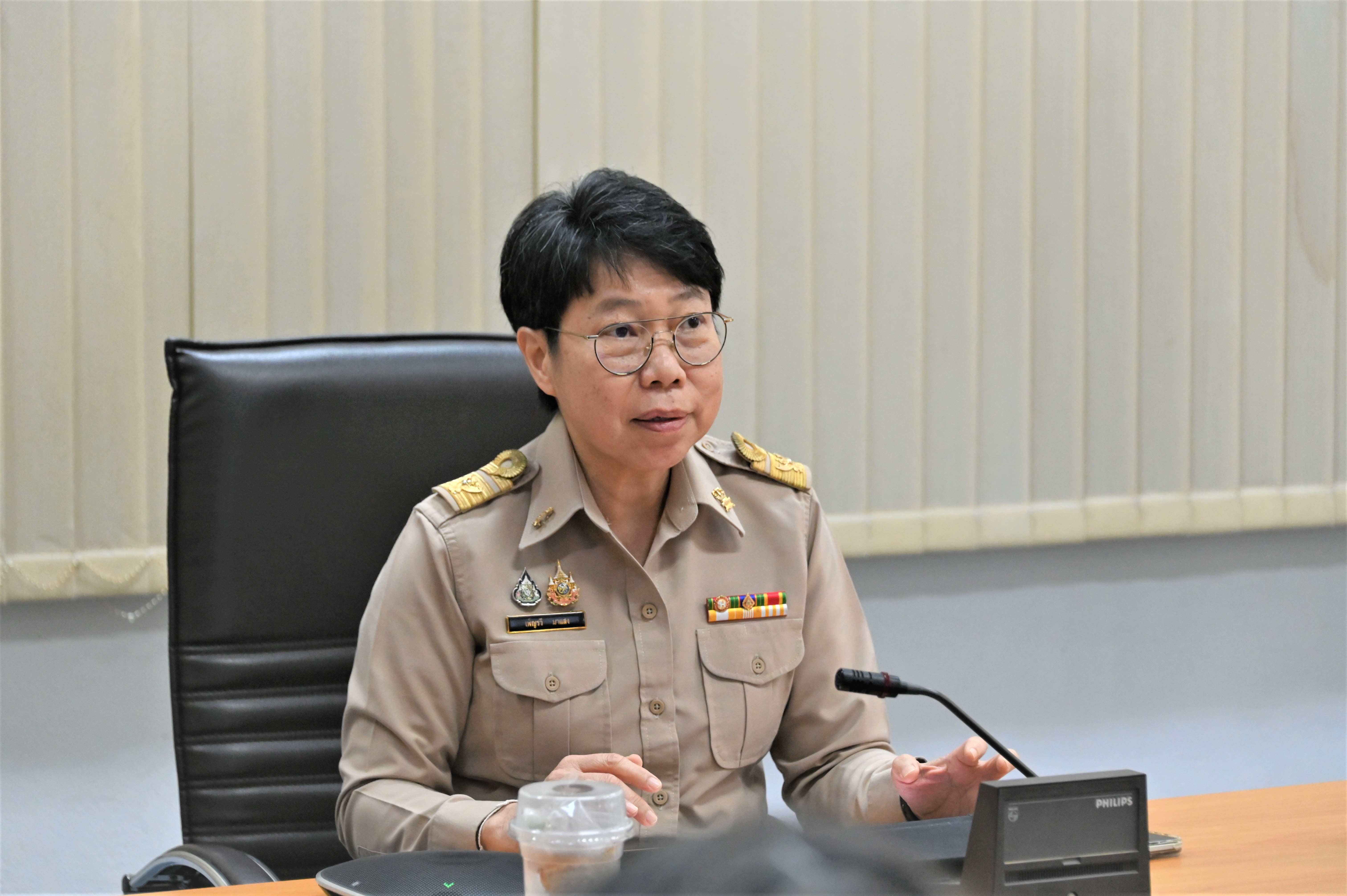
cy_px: 448
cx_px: 674
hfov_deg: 15.2
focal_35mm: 135
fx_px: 5048
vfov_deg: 10.1
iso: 4500
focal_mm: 135
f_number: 5.6
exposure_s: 1/180
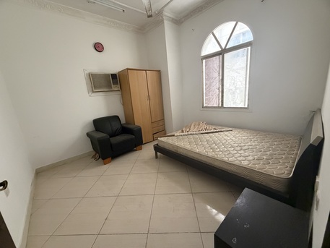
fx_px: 133
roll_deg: +5.8
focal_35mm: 14
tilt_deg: -12.9
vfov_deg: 85.7
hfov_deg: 102.0
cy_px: 124
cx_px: 165
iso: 640
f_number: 2.2
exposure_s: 1/50
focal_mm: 2.22
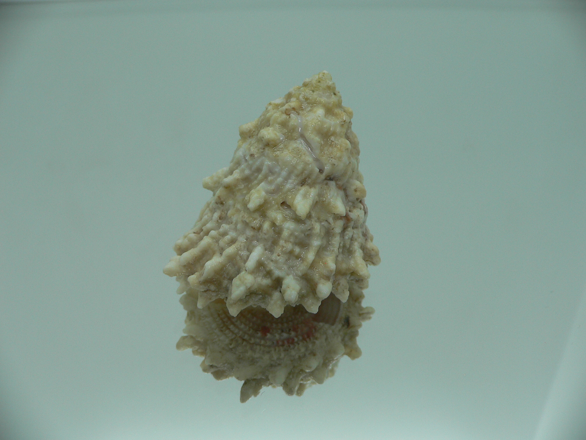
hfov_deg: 52.6
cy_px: 220
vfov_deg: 40.7
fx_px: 593
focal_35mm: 35
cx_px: 293
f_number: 2.8
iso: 80
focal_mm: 4.6
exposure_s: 1/60
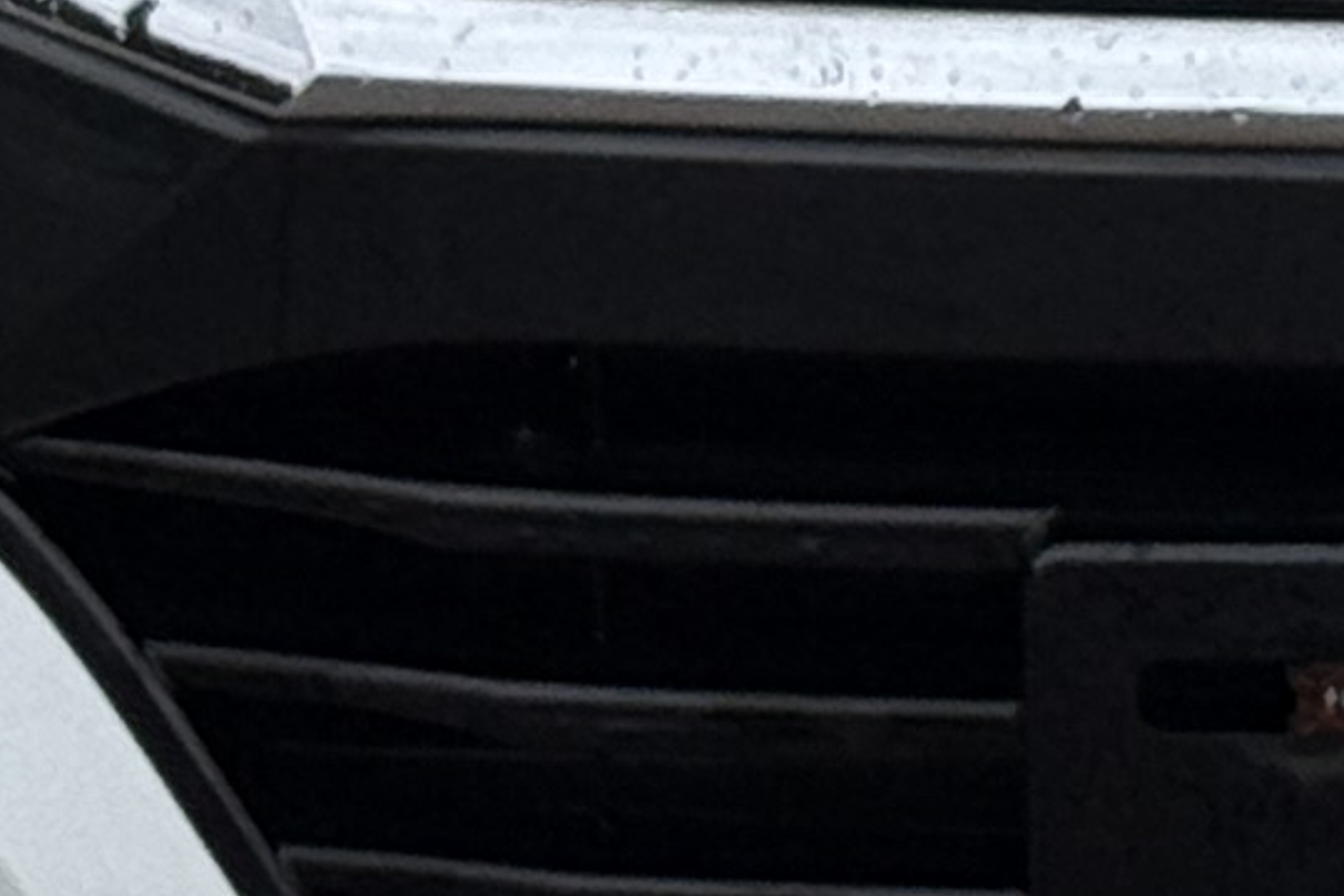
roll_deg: -0.5
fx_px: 13924
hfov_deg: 5.5
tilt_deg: -11.4
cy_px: -966
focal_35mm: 373
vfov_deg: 3.6
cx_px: 1971
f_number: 1.78
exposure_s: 1/3378
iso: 64
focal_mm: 6.76
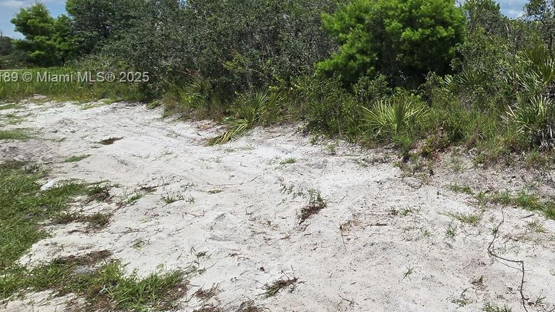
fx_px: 383
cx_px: 455
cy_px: 78
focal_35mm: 26
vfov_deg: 43.0
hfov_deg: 64.6
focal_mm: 2.2
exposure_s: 1/4385
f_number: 2.2
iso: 50
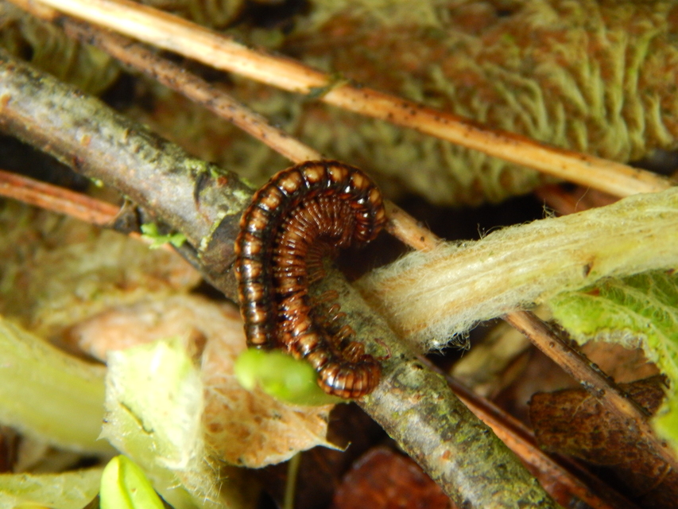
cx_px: 339
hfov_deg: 15.1
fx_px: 2566
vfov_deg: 11.3
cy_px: 254
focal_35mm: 131
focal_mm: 23.4
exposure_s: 1/20
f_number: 4.8
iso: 400
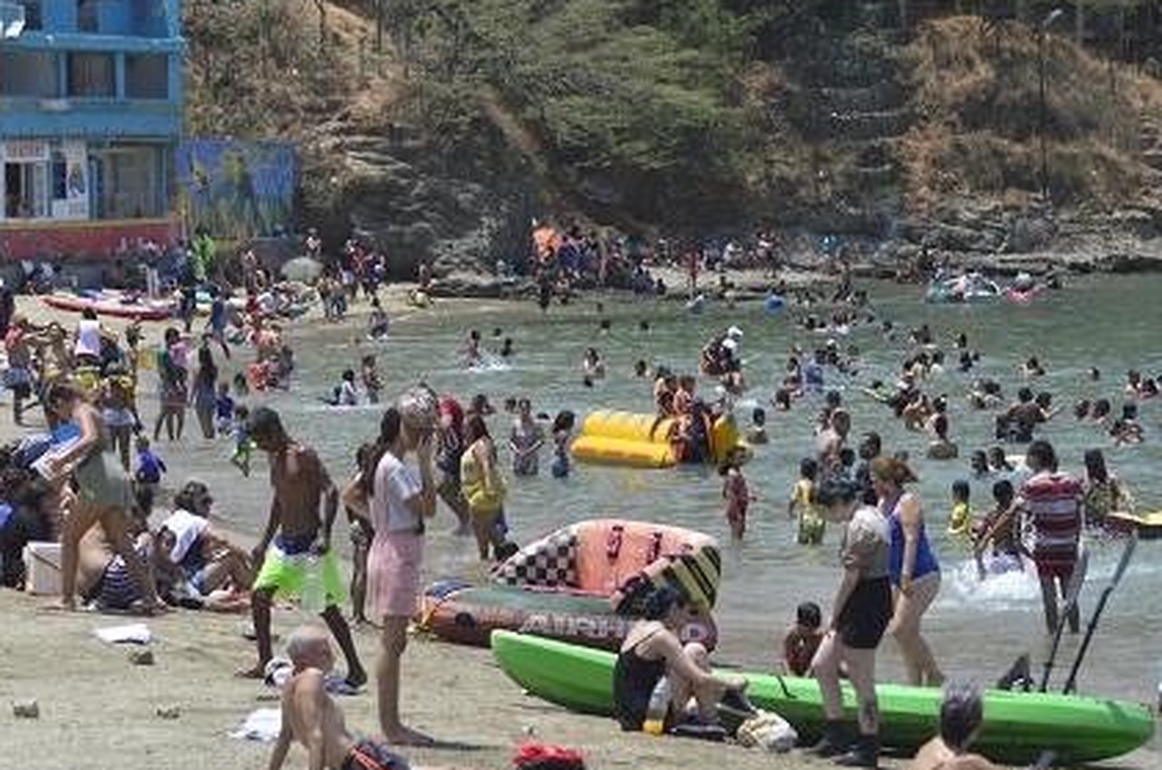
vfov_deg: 7.5
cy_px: 389
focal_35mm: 182
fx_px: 5854
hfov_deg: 11.3
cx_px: 687
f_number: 5.6
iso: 640
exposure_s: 1/4000
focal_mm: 85
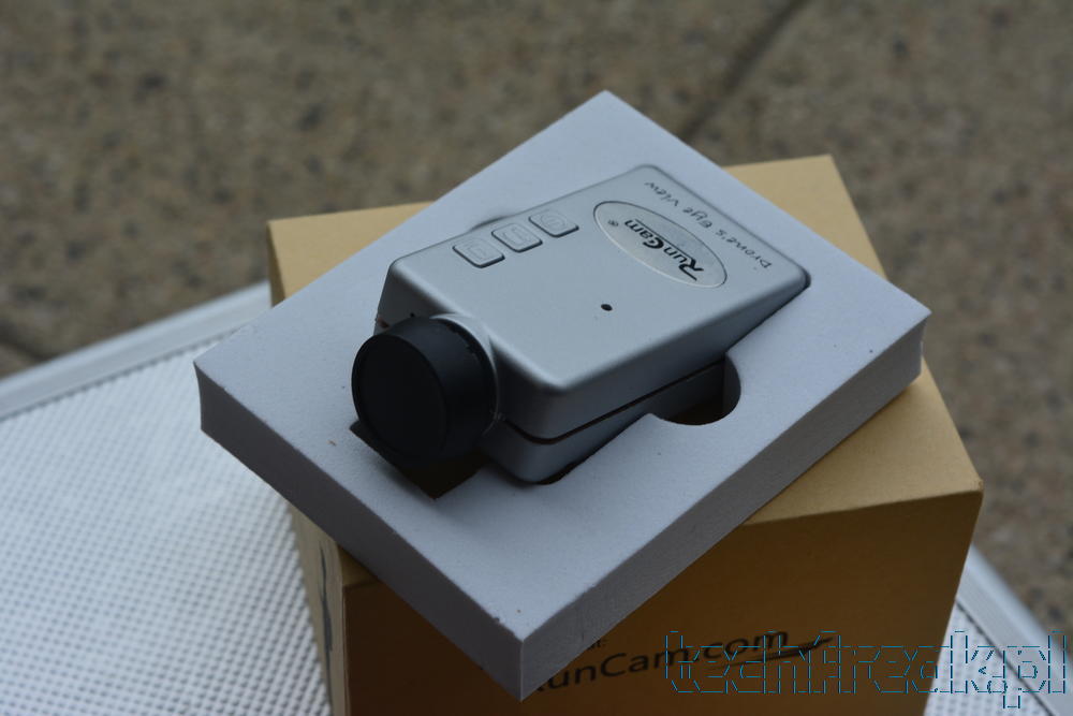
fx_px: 2459
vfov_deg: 16.6
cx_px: 536
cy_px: 358
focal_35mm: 82
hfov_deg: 24.6
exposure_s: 1/60
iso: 320
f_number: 10
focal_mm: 55
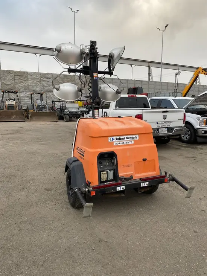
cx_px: 104
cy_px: 138
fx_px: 207
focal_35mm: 26
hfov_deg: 53.1
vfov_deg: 67.3
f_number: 1.8
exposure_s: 1/122
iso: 32
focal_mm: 4.25
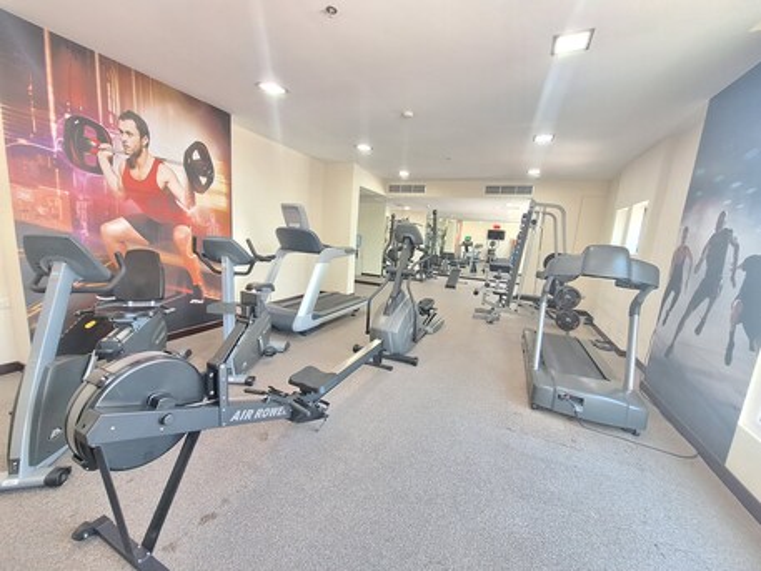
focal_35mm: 13
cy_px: 286
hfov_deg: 106.2
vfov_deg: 89.9
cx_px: 380
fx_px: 286
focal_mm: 1.74
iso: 200
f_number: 2.2
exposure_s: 1/25
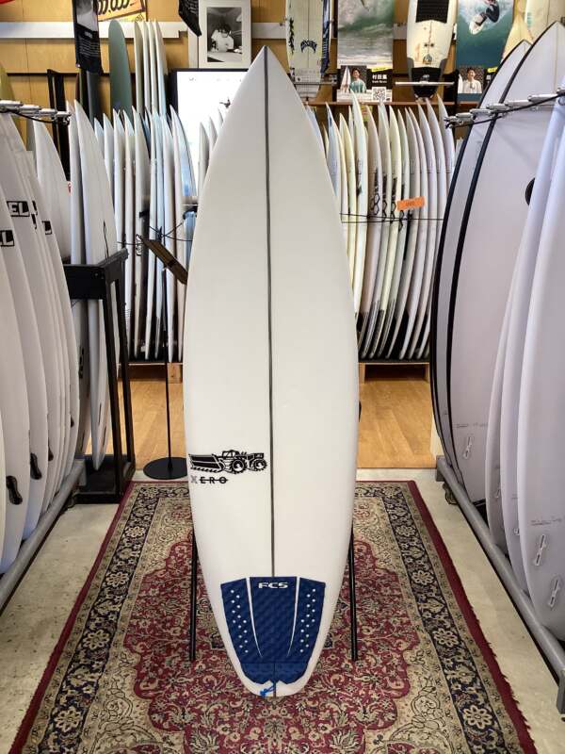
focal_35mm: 31
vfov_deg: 58.4
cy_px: 377
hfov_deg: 45.4
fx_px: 675
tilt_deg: -16.5
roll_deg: -2.4
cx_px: 282
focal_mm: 3.3
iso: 64
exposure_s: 1/50
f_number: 2.4
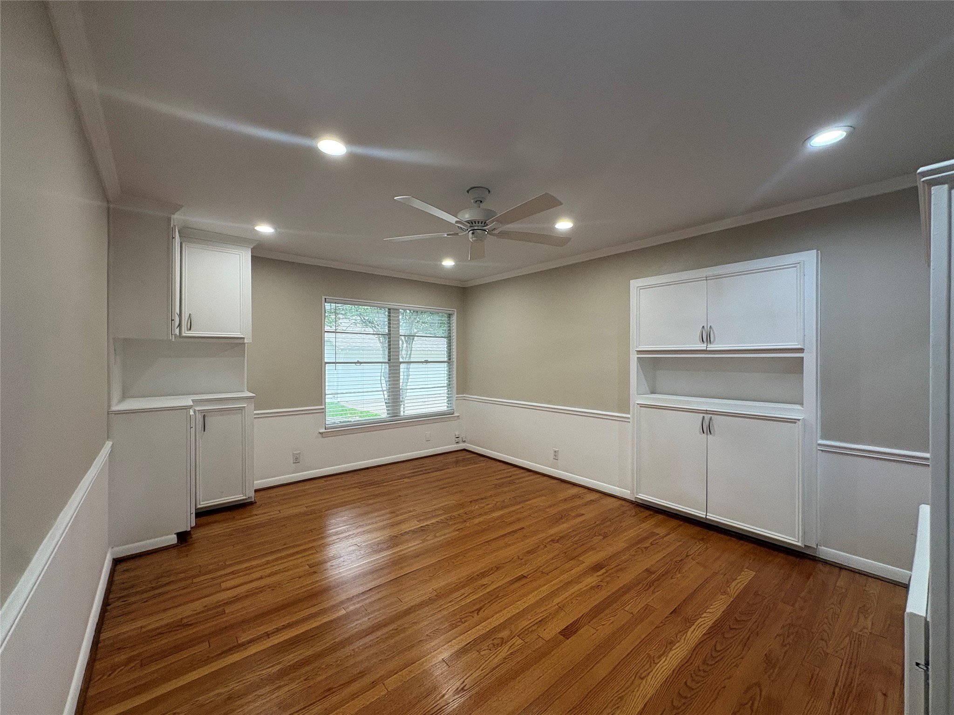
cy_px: 358
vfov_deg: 85.7
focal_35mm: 14
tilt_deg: +0.9
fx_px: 386
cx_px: 477
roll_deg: +0.5
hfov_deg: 102.1
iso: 160
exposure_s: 1/120
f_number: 2.2
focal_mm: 2.22
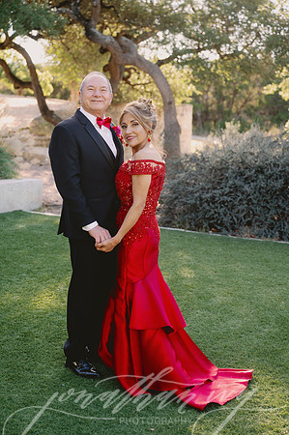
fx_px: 664
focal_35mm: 55
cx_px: 144
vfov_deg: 36.3
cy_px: 218
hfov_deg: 24.6
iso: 100
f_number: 3.5
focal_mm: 55
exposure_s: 1/125
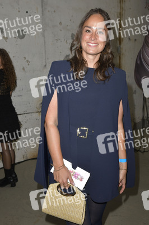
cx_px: 74
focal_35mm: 37
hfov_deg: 35.9
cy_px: 112
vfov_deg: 51.9
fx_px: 230
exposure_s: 1/250
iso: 400
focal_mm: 31
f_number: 9
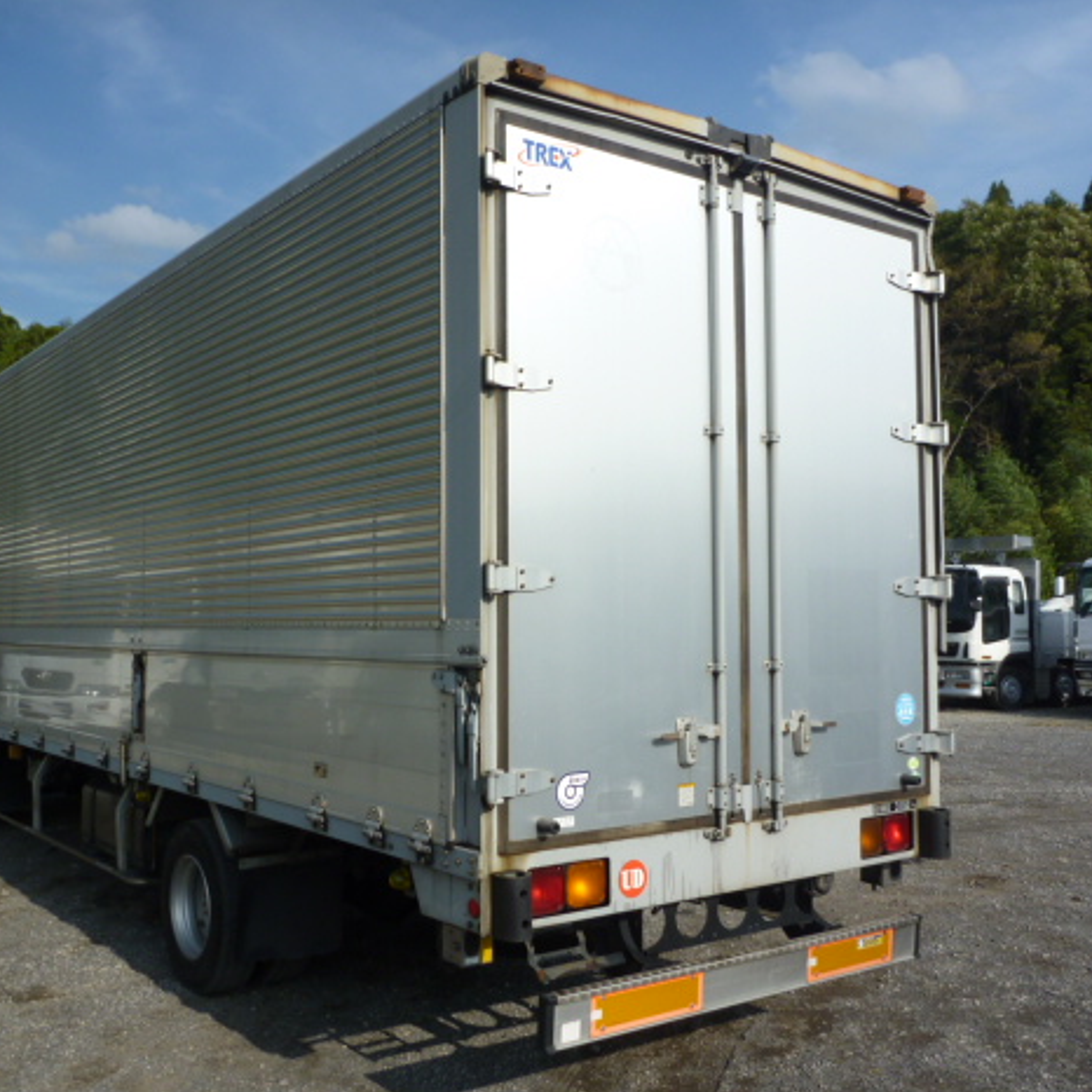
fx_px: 1213
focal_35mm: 34
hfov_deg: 48.4
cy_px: 558
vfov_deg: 48.4
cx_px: 490
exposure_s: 1/1000
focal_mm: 4.9
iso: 80
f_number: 3.3
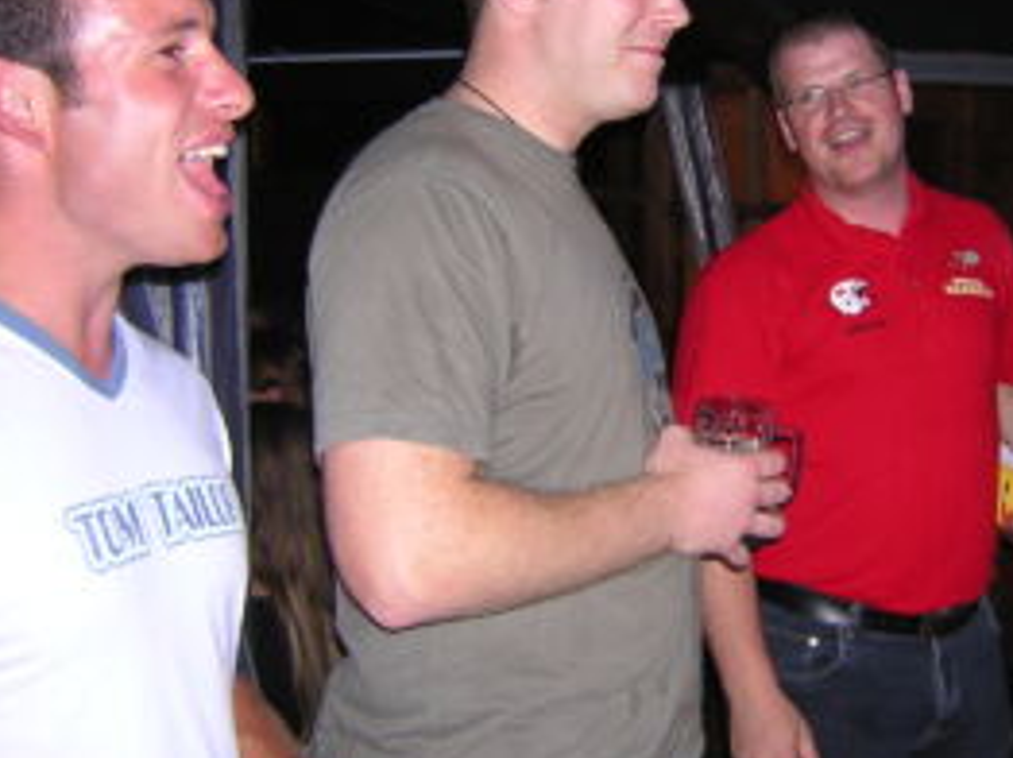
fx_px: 1608
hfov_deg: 34.2
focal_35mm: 55
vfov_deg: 26.2
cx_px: 762
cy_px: 186
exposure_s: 1/60.1
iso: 222
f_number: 2.6
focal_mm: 4.7
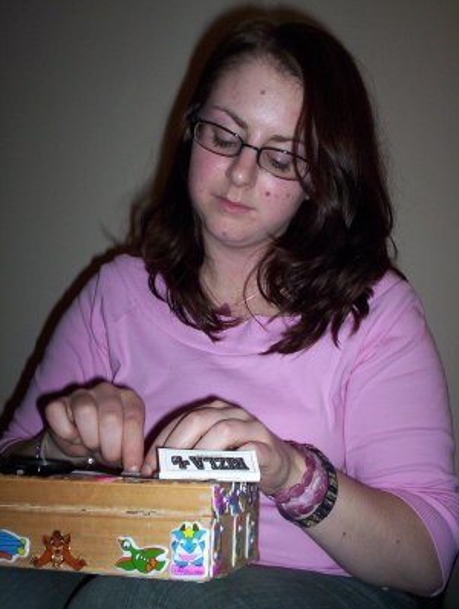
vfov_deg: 47.8
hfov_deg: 36.9
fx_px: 687
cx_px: 234
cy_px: 306
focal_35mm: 39
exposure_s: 1/60
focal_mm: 4.99
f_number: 4.5
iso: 140
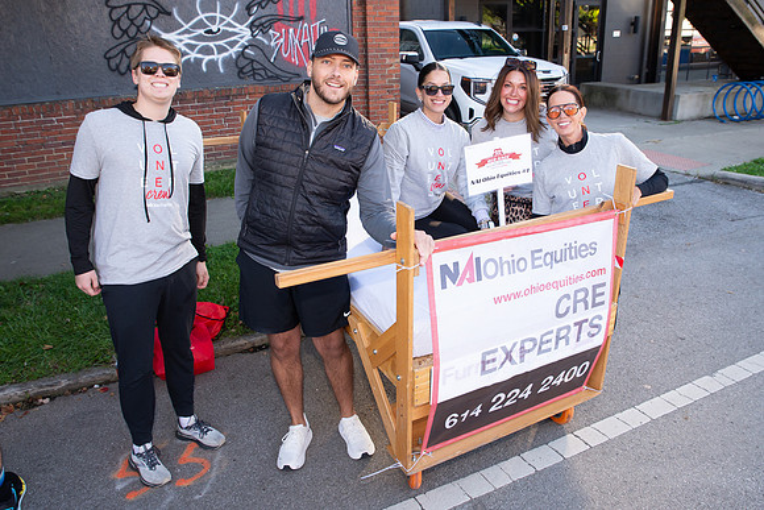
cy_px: 246
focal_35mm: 27
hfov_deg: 66.9
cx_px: 399
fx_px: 578
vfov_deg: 47.6
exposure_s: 1/200
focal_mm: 24
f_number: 5.6
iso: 640
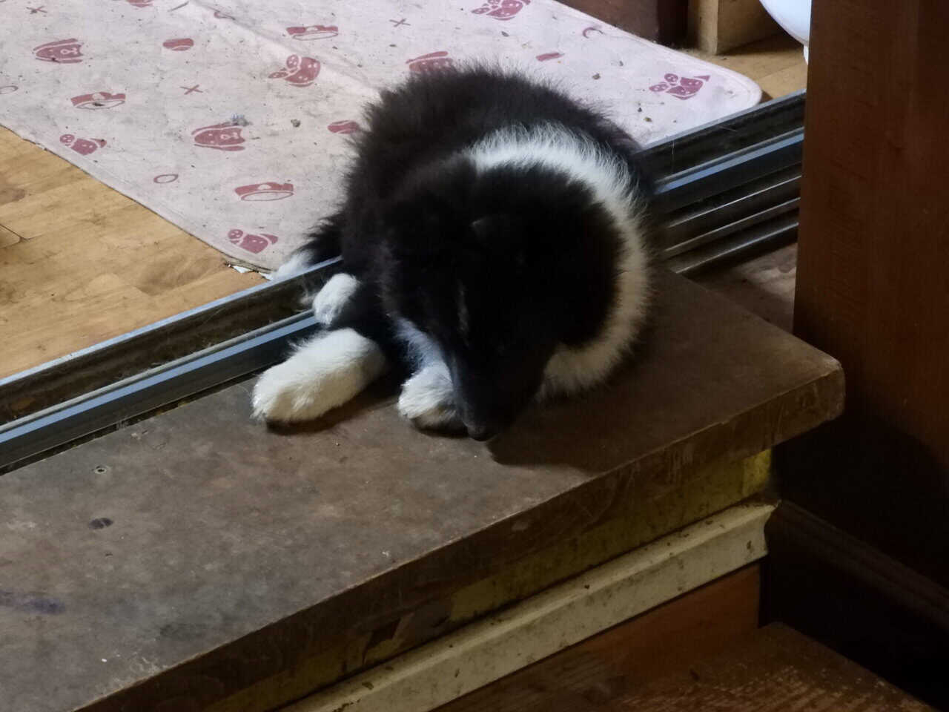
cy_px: 356
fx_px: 3153
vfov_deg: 12.9
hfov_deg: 17.1
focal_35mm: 115
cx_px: 474
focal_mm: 20.6
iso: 1600
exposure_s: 1/15
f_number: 5
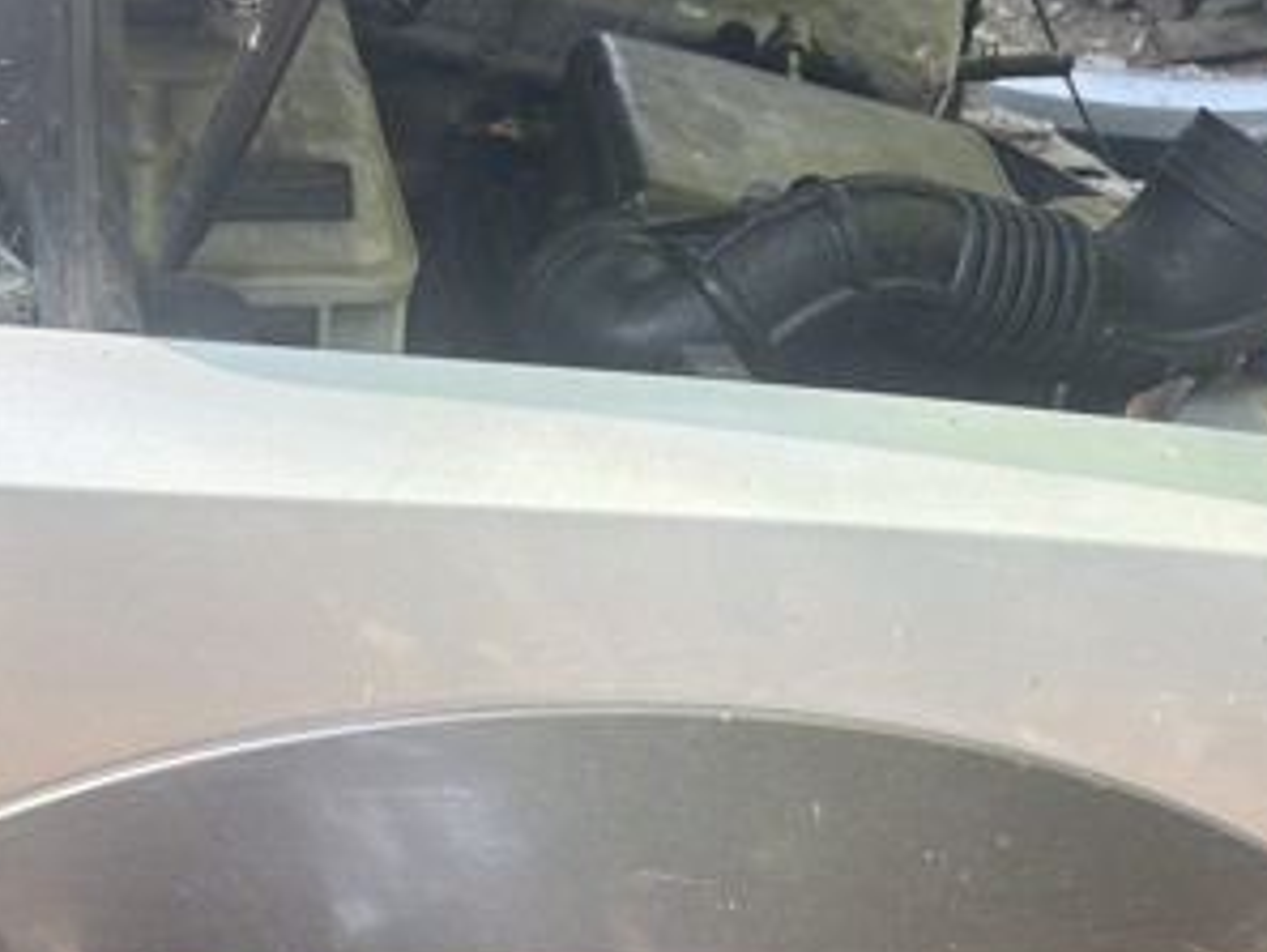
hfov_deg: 33.3
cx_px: 239
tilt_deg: -37.3
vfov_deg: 25.5
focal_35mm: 56
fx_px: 2051
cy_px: 807
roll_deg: +0.3
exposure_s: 1/222
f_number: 1.6
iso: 64
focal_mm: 5.96
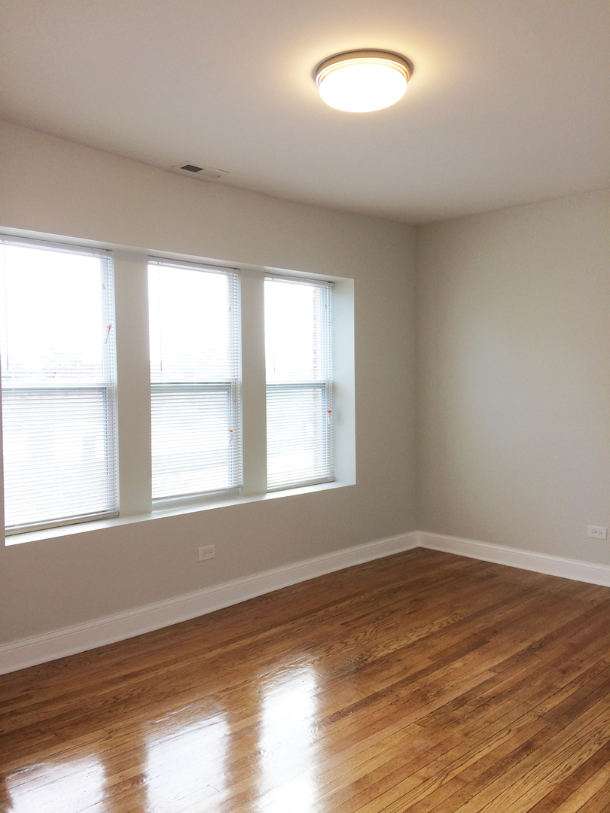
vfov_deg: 61.7
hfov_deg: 48.2
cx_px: 305
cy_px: 406
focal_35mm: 29
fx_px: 681
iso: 40
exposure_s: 1/120
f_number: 2.2
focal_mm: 4.15
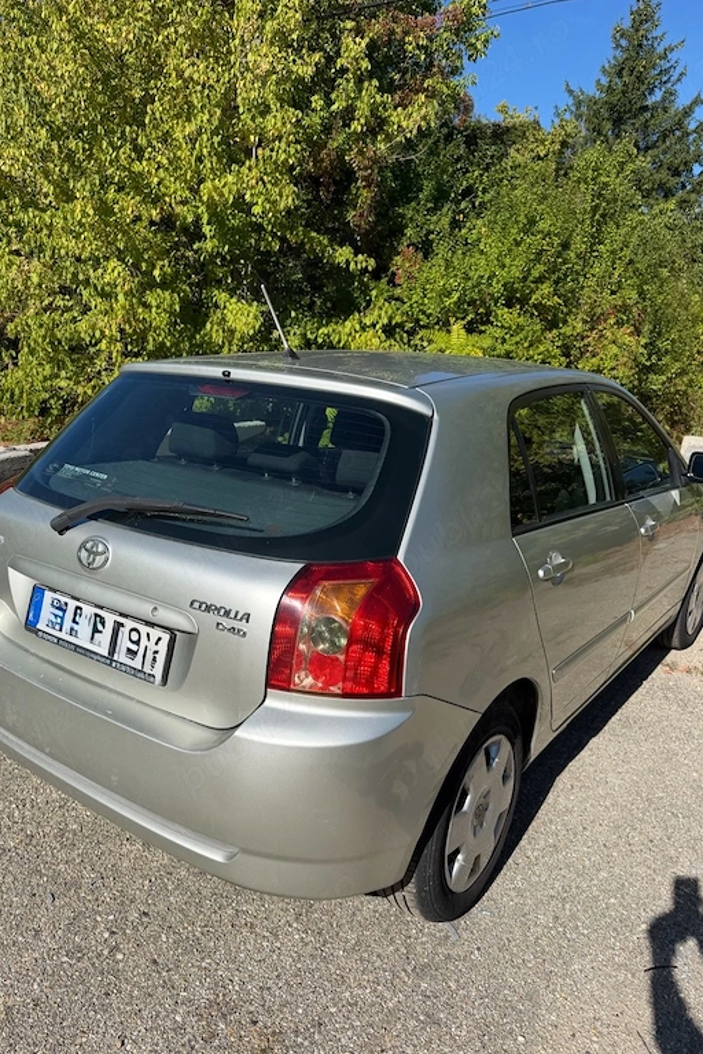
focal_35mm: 26
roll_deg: -2.2
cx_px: 323
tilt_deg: -15.5
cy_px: 545
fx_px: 762
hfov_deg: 49.5
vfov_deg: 69.4
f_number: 1.78
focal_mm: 6.76
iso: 100
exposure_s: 1/6173
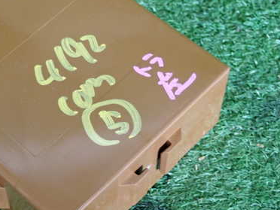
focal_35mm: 100
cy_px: 99
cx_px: 61
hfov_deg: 19.5
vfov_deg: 14.8
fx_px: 809
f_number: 3.6
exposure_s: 1/25
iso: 800
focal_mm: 11.09
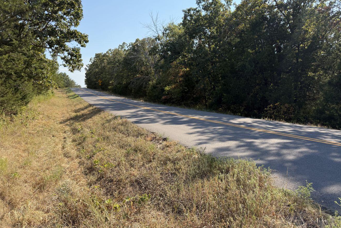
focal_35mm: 26
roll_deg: +1.1
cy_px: 101
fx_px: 246
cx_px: 168
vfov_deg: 49.5
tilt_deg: -3.1
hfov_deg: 69.4
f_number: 1.78
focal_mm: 6.76
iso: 100
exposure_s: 1/2907
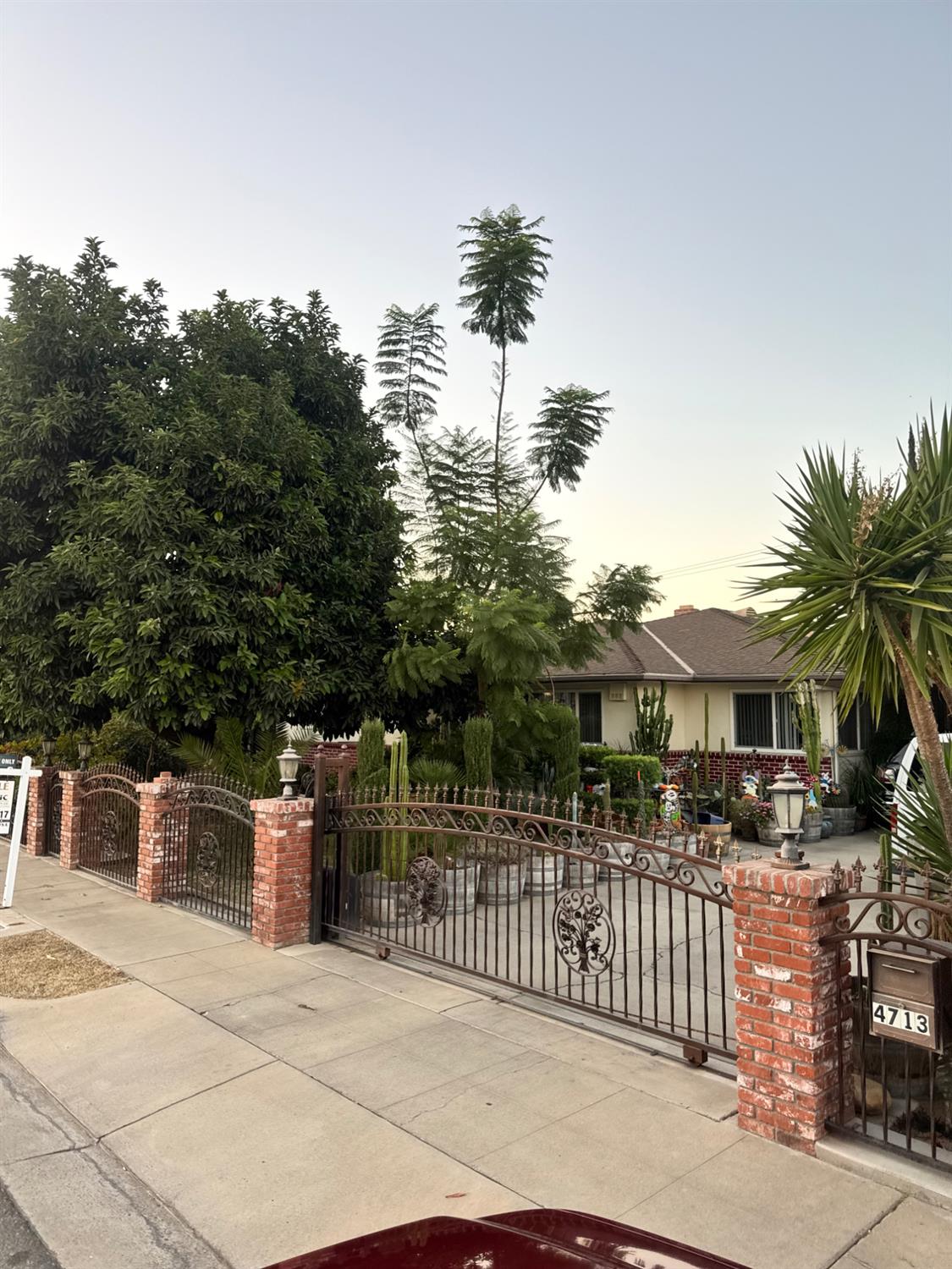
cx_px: 476
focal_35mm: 24
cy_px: 634
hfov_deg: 56.8
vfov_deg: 71.6
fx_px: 880
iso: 64
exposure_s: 1/159
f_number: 1.78
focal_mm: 6.76
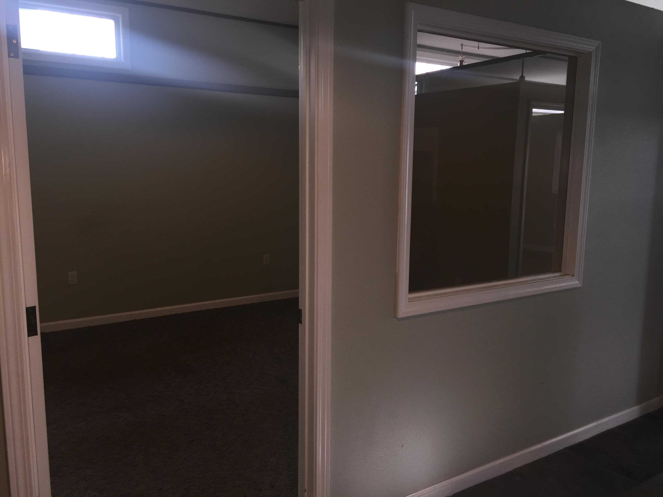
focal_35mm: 29
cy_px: 248
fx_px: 555
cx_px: 332
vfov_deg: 48.2
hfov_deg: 61.7
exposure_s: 1/30
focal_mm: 4.15
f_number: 2.2
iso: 40
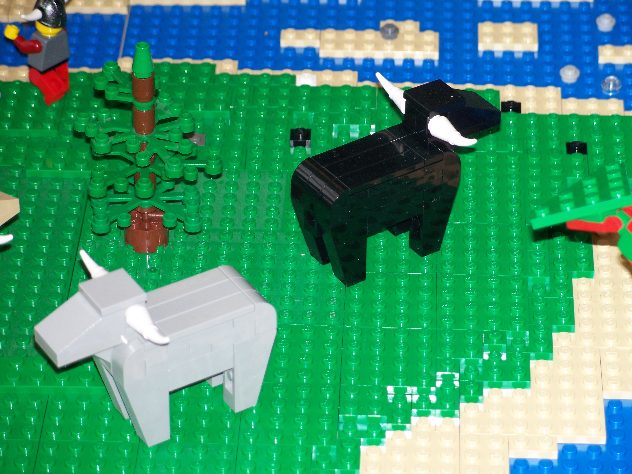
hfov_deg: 12.7
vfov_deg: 9.5
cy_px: 237
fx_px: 2848
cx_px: 316
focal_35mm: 156
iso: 125
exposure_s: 1/200
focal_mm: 32.9
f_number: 4
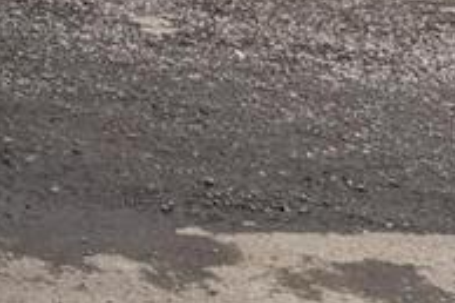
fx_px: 1578
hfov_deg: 13.1
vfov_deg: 10.7
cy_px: -70
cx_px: -575
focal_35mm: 125
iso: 50
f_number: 1.6
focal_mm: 5.96
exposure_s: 1/3448
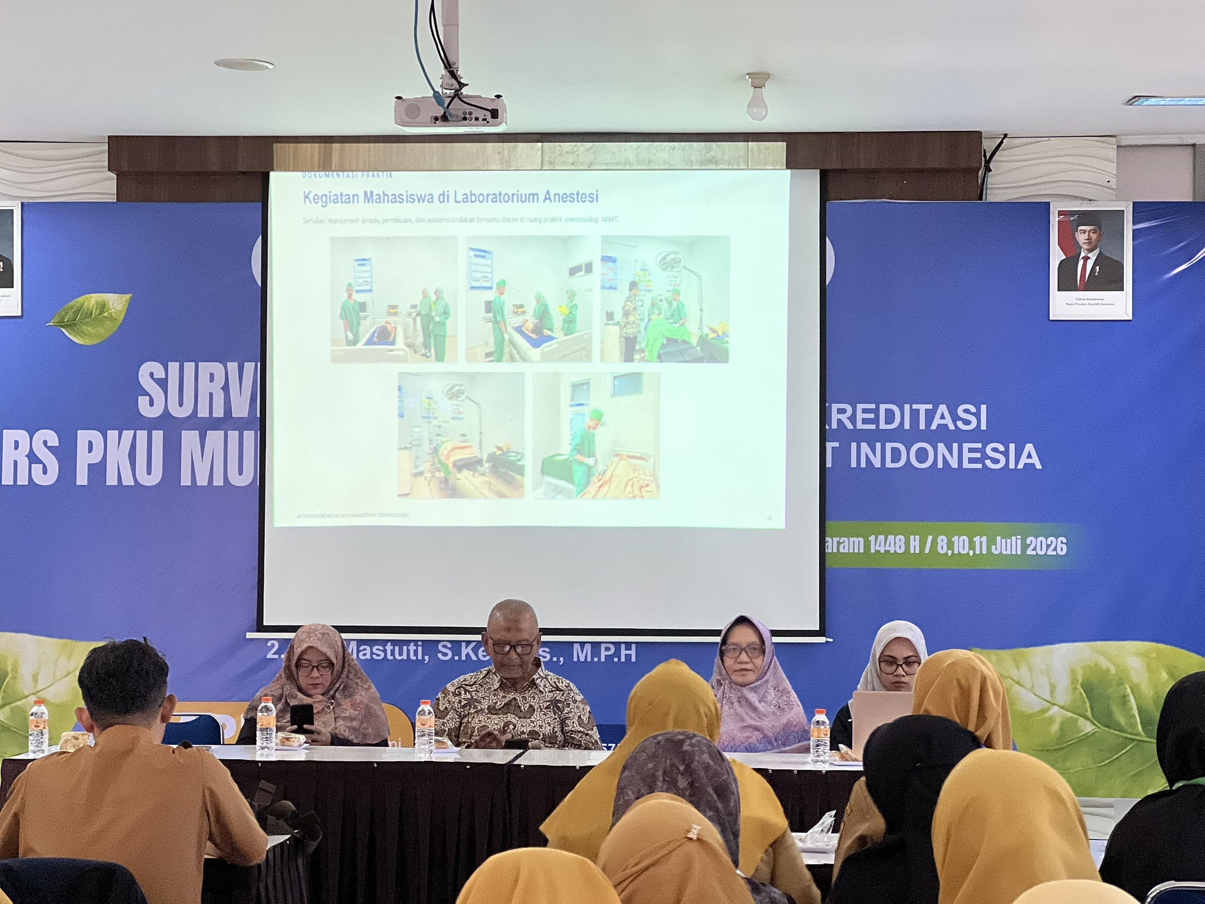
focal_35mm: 77
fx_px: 2680
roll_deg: -0.5
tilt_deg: +2.2
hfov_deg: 25.3
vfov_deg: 19.1
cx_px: 602
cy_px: 452
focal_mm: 9
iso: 250
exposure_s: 1/100
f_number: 2.8
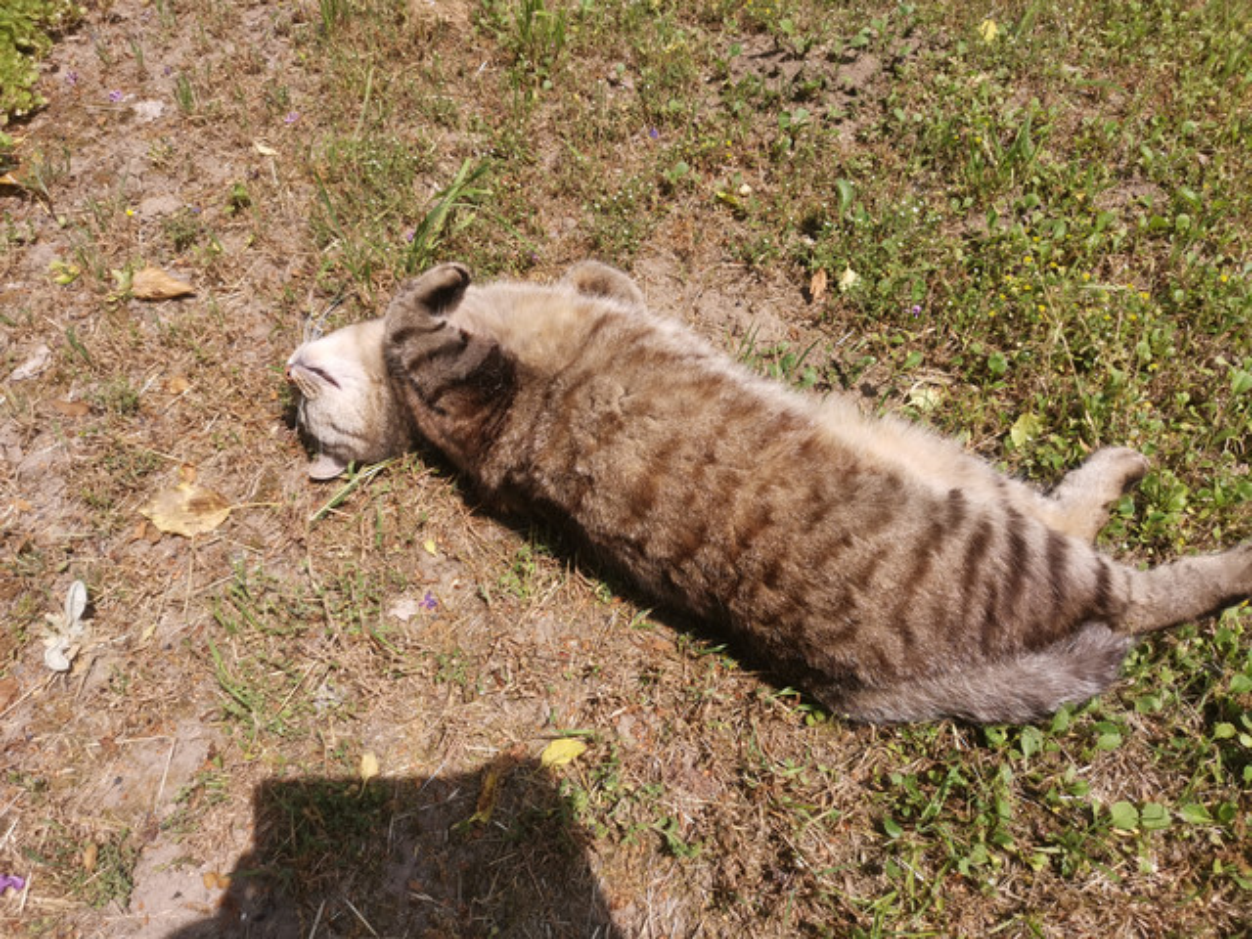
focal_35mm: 27
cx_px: 626
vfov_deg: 51.4
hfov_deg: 65.3
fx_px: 977
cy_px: 470
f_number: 1.8
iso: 50
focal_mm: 5.58
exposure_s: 1/1661
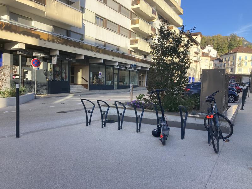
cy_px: 94
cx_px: 126
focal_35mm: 28
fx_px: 204
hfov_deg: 63.4
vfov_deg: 49.7
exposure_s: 1/623
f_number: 1.8
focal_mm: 3.99
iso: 20
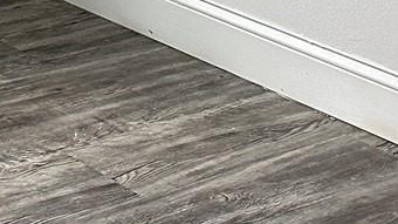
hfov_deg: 13.5
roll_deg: -1.5
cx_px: -515
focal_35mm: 123
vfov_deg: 8.4
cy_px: -428
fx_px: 1298
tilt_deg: -3.0
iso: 200
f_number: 1.78
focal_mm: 6.86
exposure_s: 1/120
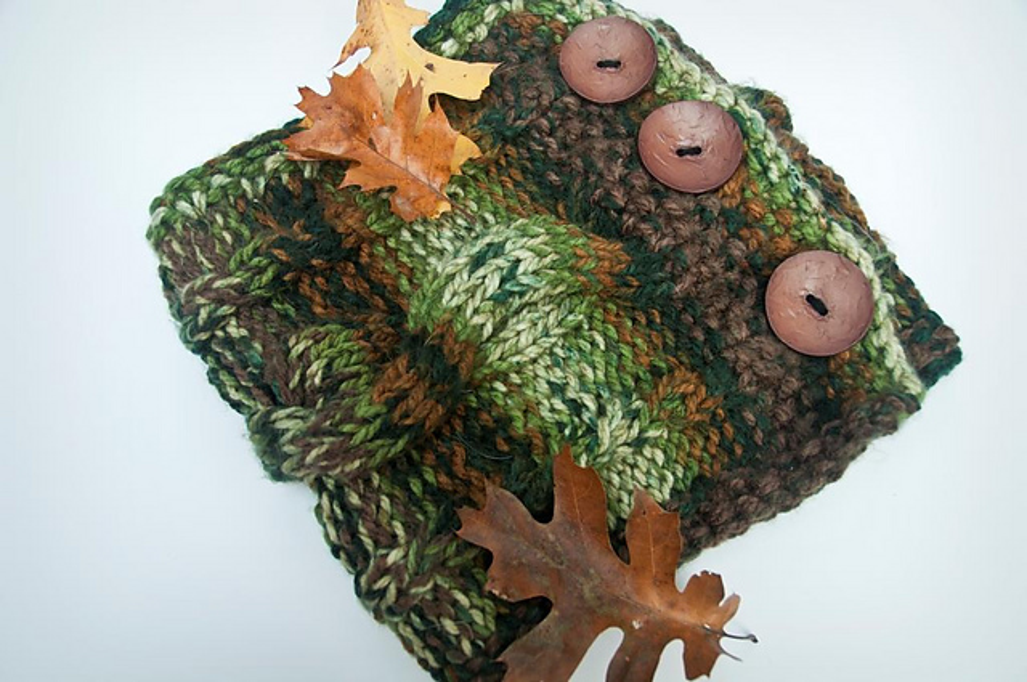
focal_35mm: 33
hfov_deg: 57.3
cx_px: 514
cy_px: 341
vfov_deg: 39.9
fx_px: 940
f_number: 4.5
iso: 400
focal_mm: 22
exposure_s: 1/250
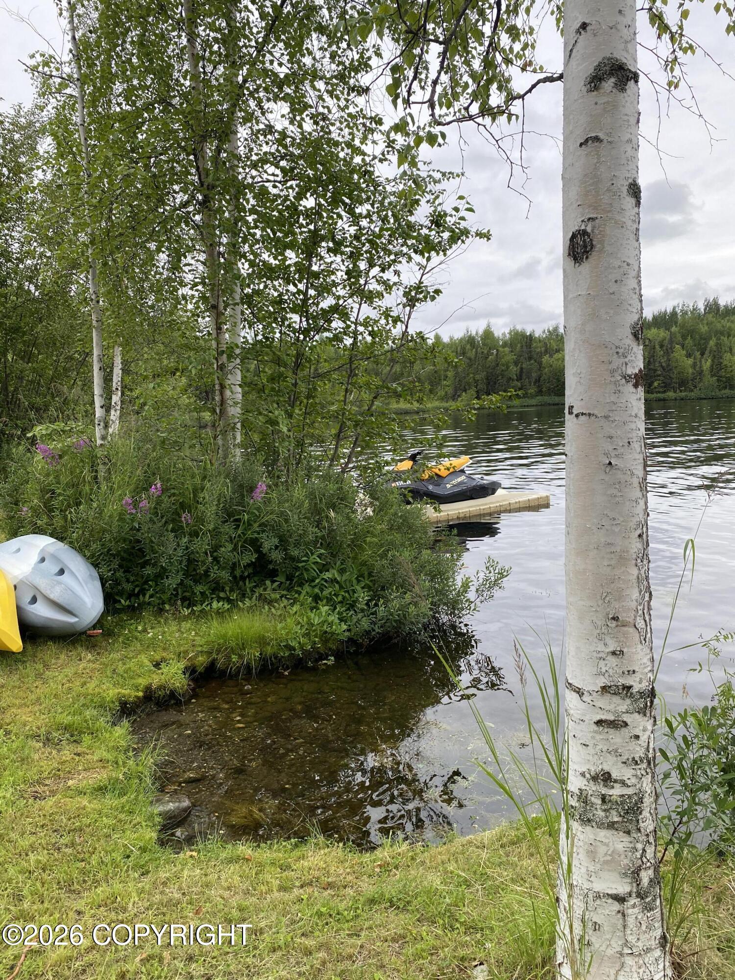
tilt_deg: -5.6
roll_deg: +2.5
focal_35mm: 26
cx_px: 368
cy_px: 490
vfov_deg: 67.3
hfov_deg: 53.1
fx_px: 736
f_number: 1.8
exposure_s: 1/502
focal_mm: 4.25
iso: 32
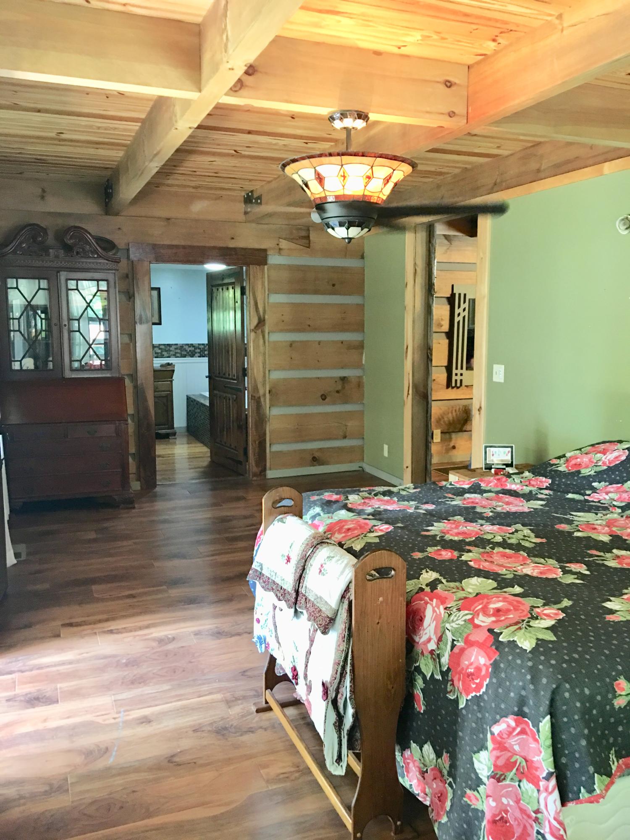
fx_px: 704
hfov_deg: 48.2
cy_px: 420
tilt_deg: -5.8
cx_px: 315
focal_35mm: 29
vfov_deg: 61.7
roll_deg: +0.4
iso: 64
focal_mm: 4.15
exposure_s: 1/4
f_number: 2.2
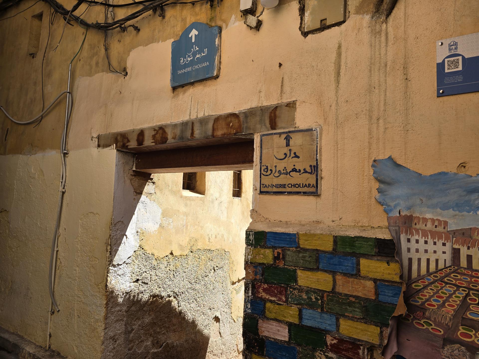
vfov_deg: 58.9
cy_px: 180
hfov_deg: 73.9
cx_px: 240
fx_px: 318
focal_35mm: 23
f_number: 1.7
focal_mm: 6.3
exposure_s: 1/329
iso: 12
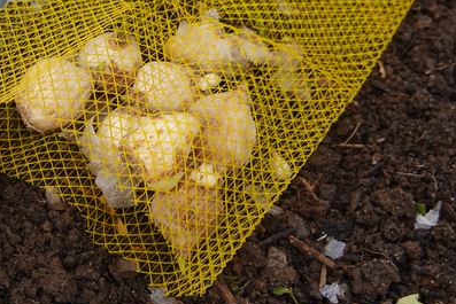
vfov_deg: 21.8
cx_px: 46
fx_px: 786
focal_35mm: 62
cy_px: 102
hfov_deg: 30.9
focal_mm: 12.51
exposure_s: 1/200
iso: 100
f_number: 4.5
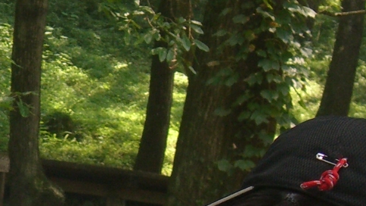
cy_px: 142
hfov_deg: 5.2
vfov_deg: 3.0
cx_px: -157
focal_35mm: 411
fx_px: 3988
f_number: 5.2
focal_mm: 18.6
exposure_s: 1/60
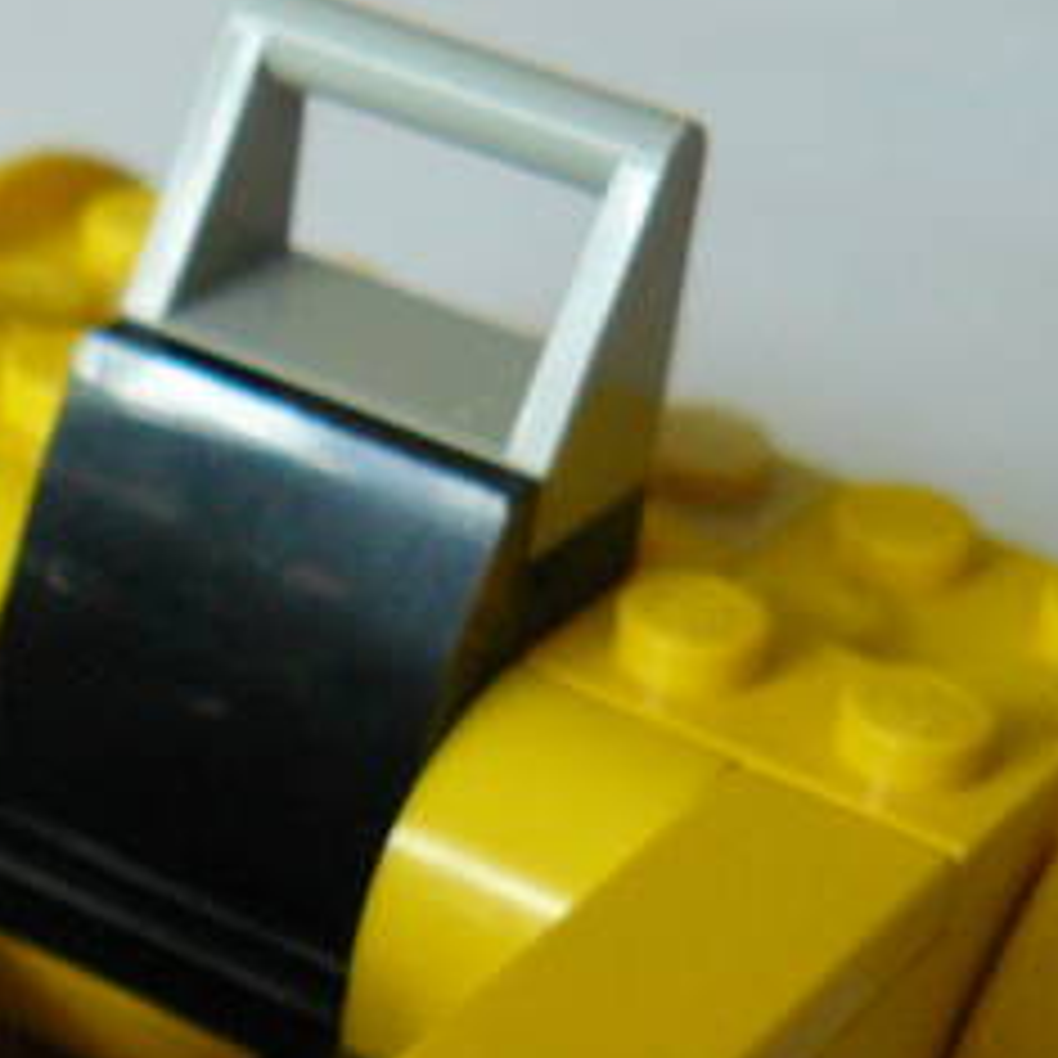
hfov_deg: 13.7
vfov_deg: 13.8
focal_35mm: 122
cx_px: -356
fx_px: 4219
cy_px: 1303
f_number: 2.8
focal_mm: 6
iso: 200
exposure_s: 1/6
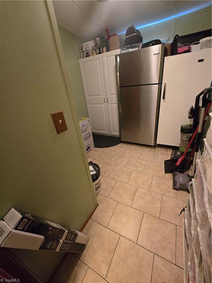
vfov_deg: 106.2
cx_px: 106
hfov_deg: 89.9
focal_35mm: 13
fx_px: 106
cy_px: 142
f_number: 2.2
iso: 1250
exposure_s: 1/60
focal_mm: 2.2
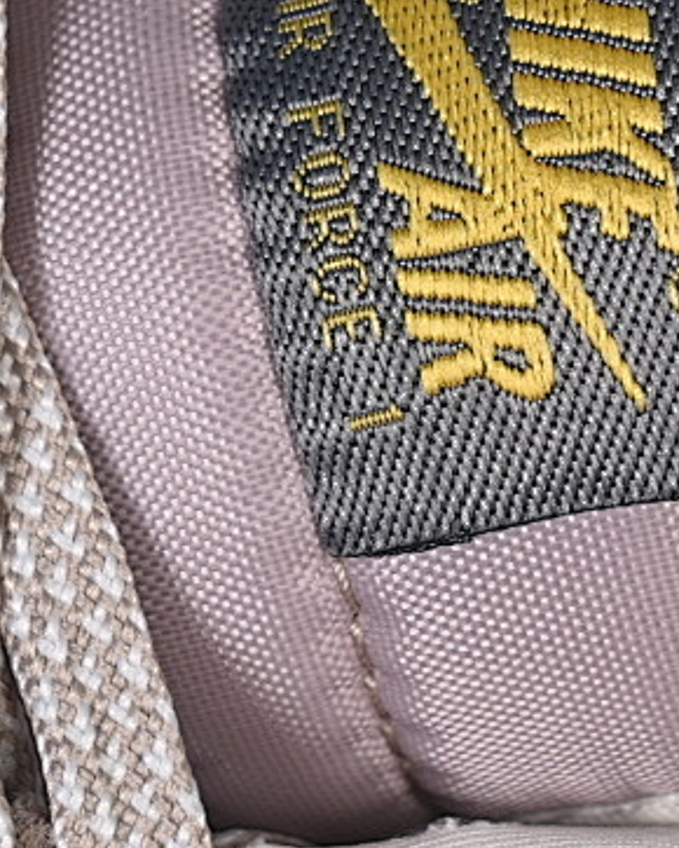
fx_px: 5271
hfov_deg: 7.4
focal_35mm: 210
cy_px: 262
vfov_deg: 9.2
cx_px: 363
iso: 160
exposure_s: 1/80
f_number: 7.1
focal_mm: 50
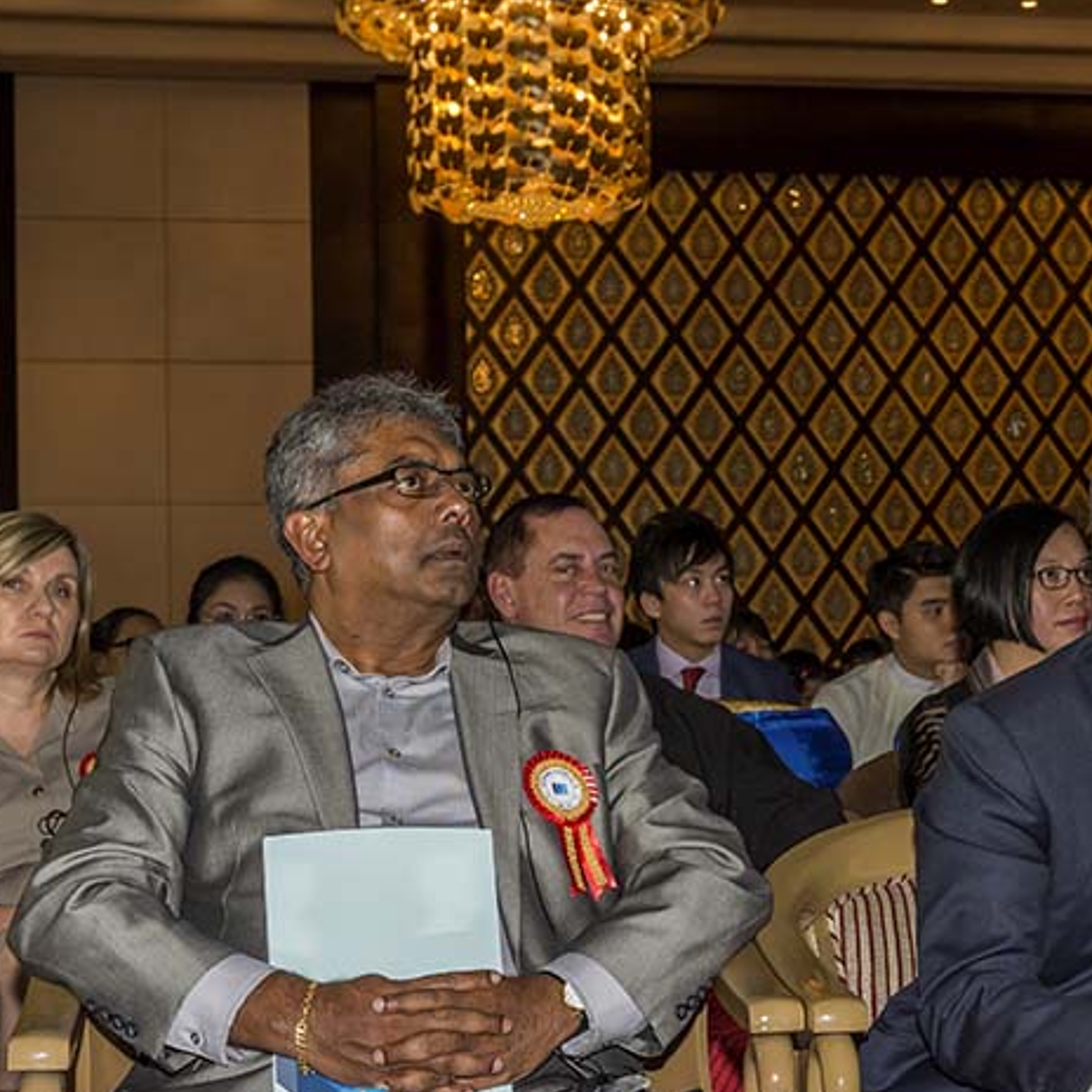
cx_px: 925
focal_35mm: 79
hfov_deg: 21.6
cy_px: 674
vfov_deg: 21.9
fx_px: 2820
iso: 800
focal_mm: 45
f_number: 9
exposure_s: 1/60
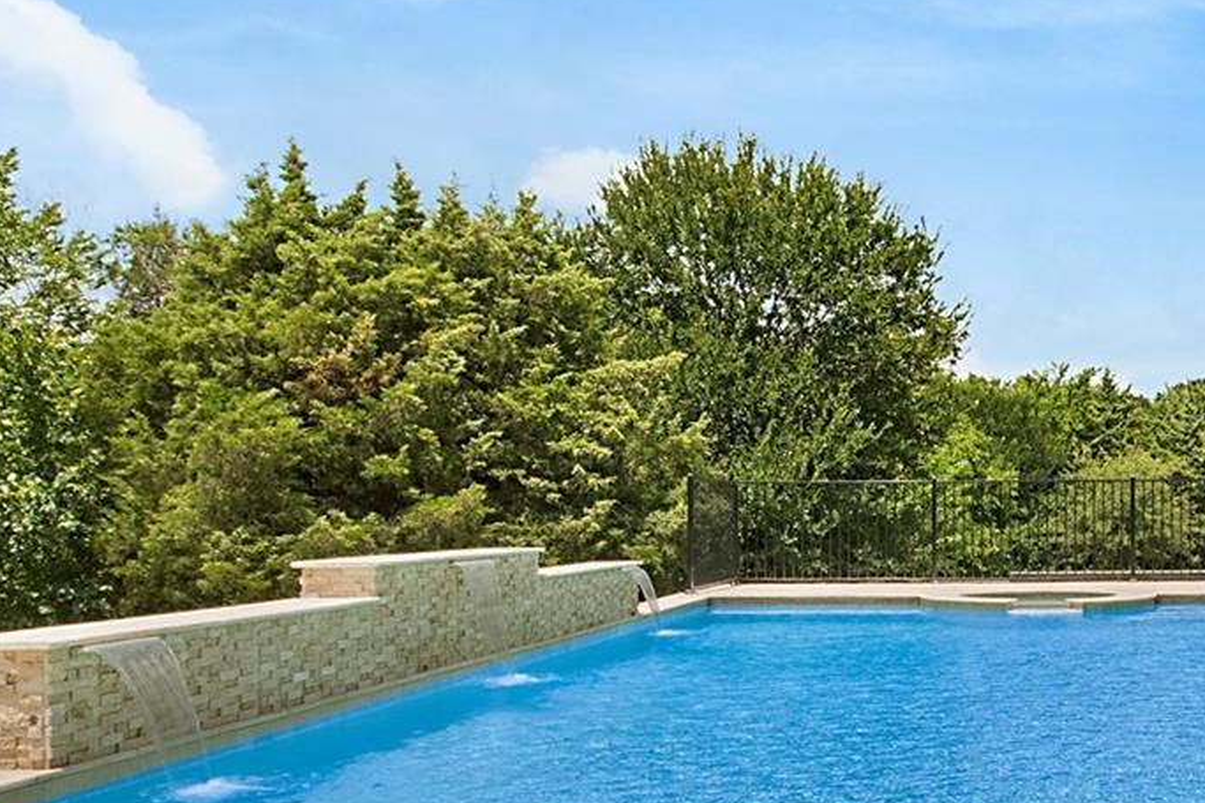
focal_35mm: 45
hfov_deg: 40.9
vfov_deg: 29.7
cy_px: 502
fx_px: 1506
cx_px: 1039
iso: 100
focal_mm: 10
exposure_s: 1/800
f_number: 11
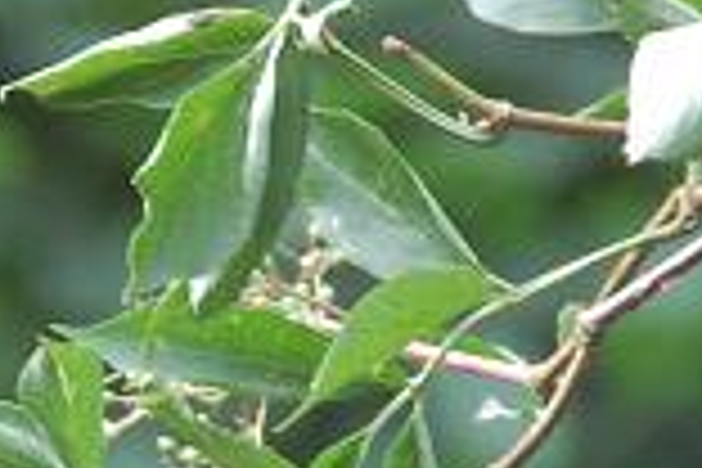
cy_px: 1300
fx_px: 29597
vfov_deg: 0.9
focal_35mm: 1518
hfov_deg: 1.4
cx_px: -151
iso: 800
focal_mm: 175
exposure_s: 1/200
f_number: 5.6
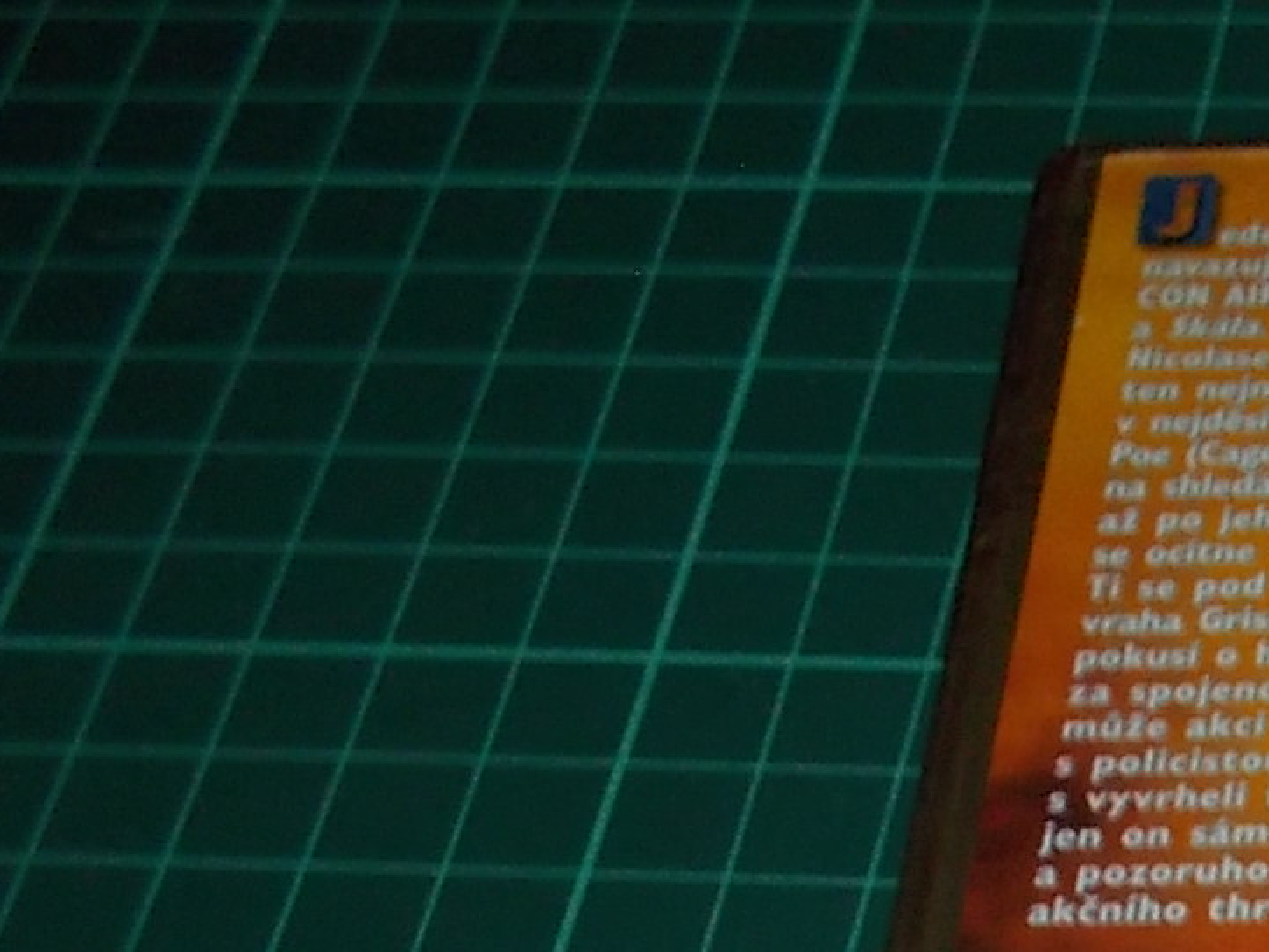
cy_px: 1492
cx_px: 1965
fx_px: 3336
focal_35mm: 91
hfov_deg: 18.7
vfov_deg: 14.9
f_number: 3.3
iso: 200
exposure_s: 1/30
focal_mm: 4.1
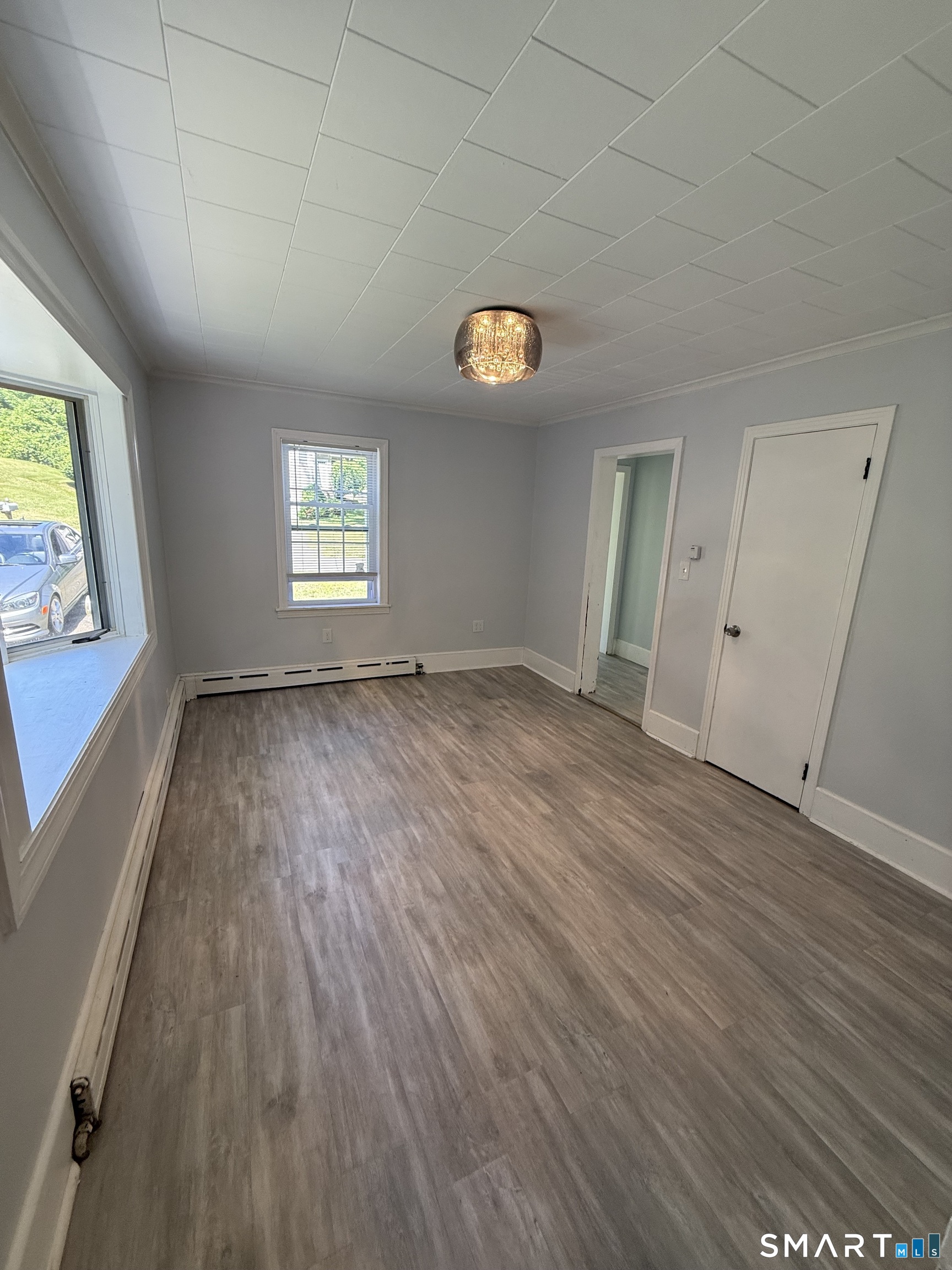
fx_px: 513
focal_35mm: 14
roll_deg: -1.9
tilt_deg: -11.9
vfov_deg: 102.1
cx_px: 476
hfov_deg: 85.7
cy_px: 635
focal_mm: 2.22
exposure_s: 1/120
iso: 125
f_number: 2.2
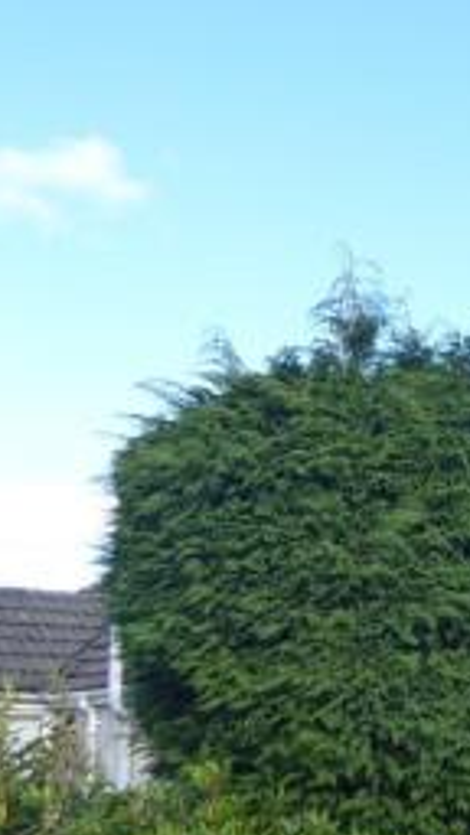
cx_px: 556
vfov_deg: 33.0
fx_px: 1374
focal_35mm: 62
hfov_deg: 18.5
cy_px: 651
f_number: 3.3
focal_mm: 4.3
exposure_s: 1/250
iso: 125
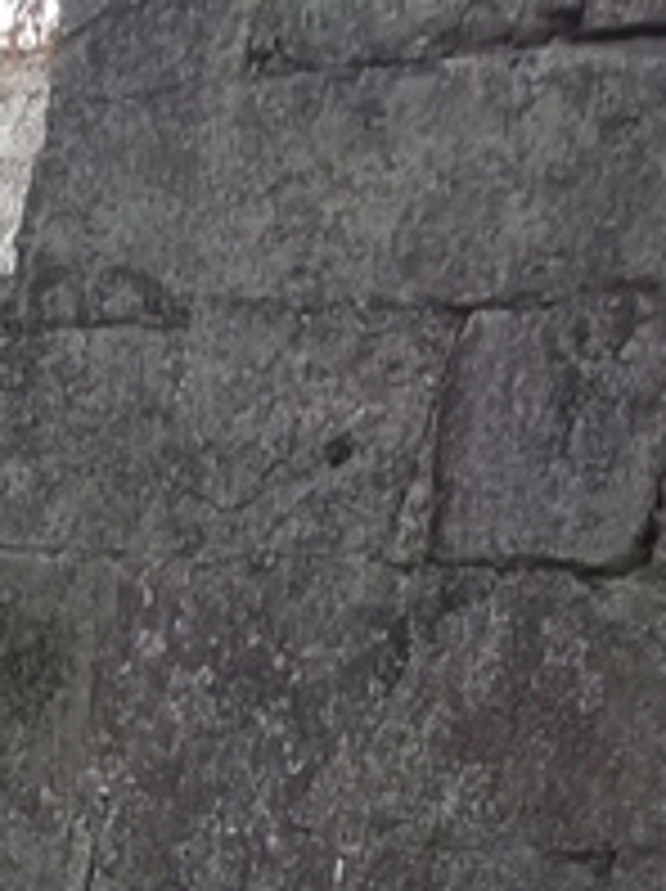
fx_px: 2082
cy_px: 1040
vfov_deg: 22.4
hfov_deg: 17.5
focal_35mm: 81
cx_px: -72
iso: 112
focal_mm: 3.45
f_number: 1.94
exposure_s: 1/33
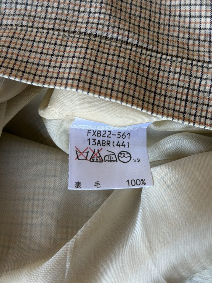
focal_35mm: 48
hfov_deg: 30.3
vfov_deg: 39.7
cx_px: 106
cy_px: 142
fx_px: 392
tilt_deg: -56.4
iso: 50
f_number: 1.78
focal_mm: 6.76
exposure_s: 1/138
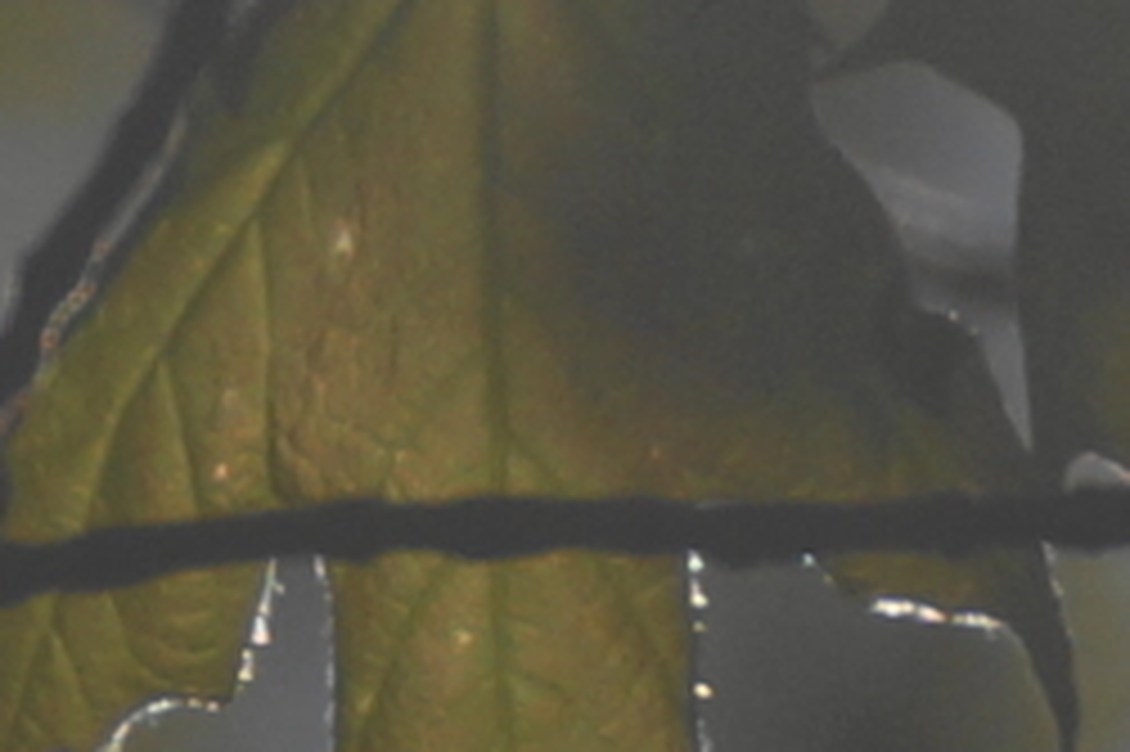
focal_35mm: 1494
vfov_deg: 0.9
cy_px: -383
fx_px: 46863
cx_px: 1522
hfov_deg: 1.4
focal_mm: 250
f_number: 8
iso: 100
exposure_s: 1/800
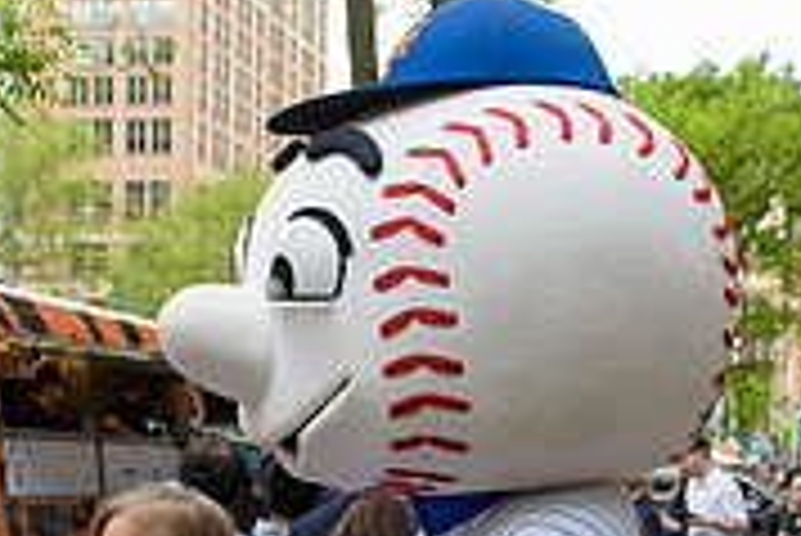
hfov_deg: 26.0
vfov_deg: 17.4
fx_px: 1737
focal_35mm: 78
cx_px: 446
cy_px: 439
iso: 200
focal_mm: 24
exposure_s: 1/250
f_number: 4
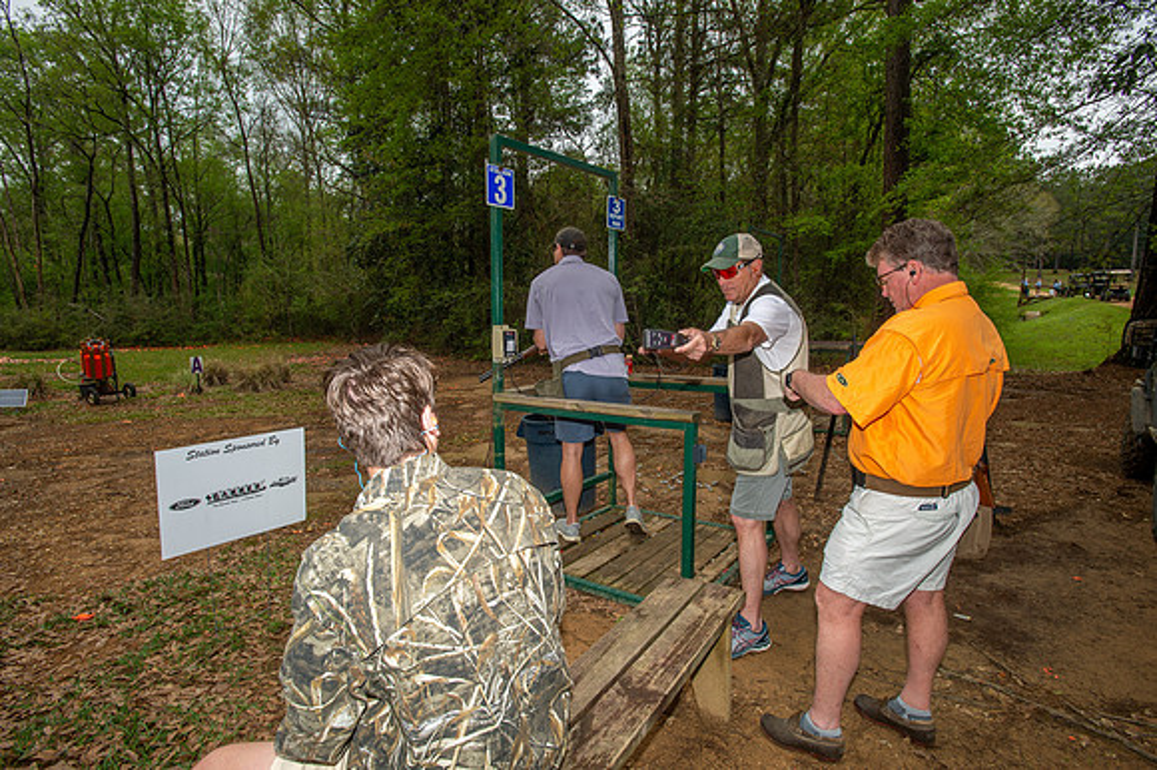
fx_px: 642
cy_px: 385
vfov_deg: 61.9
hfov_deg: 84.0
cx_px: 578
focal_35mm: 20
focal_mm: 20
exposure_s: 1/125
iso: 125
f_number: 9
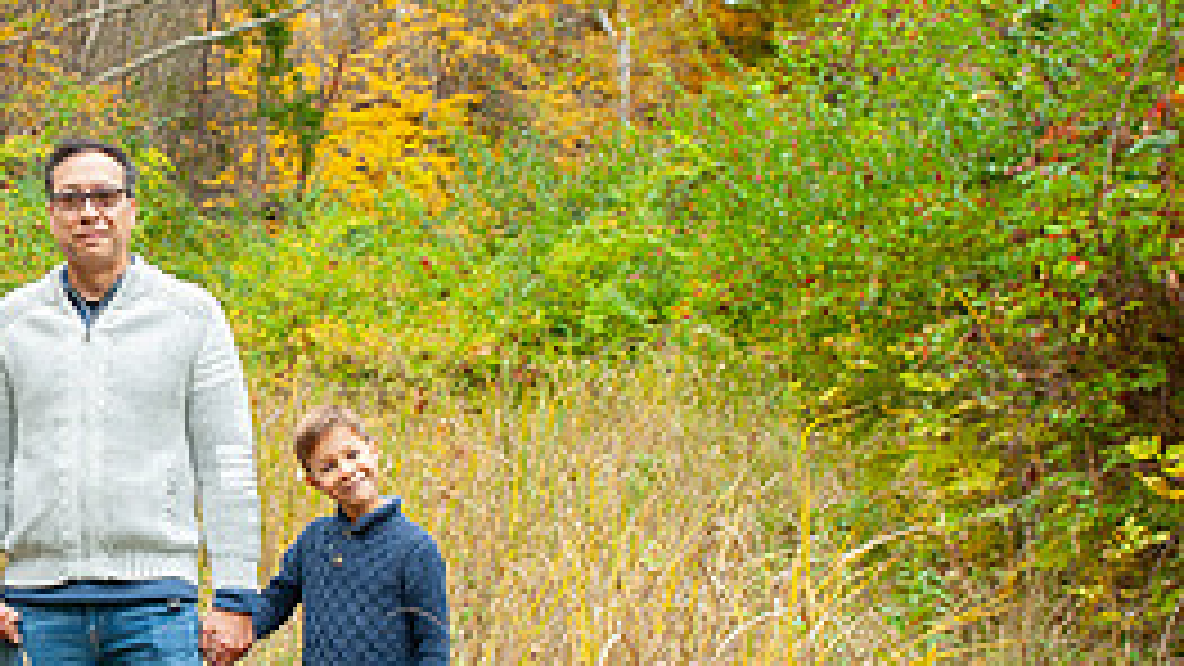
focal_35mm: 74
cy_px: 464
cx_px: 63
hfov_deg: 27.3
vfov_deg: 16.3
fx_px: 2323
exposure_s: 1/160
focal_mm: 32
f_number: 4.5
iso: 400
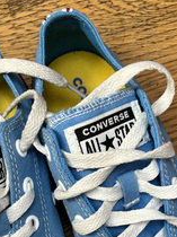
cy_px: 255
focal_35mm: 62
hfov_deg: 23.6
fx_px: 424
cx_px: 81
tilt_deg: -81.9
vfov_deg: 28.6
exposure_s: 1/121
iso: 80
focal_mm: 5.96
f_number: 1.6
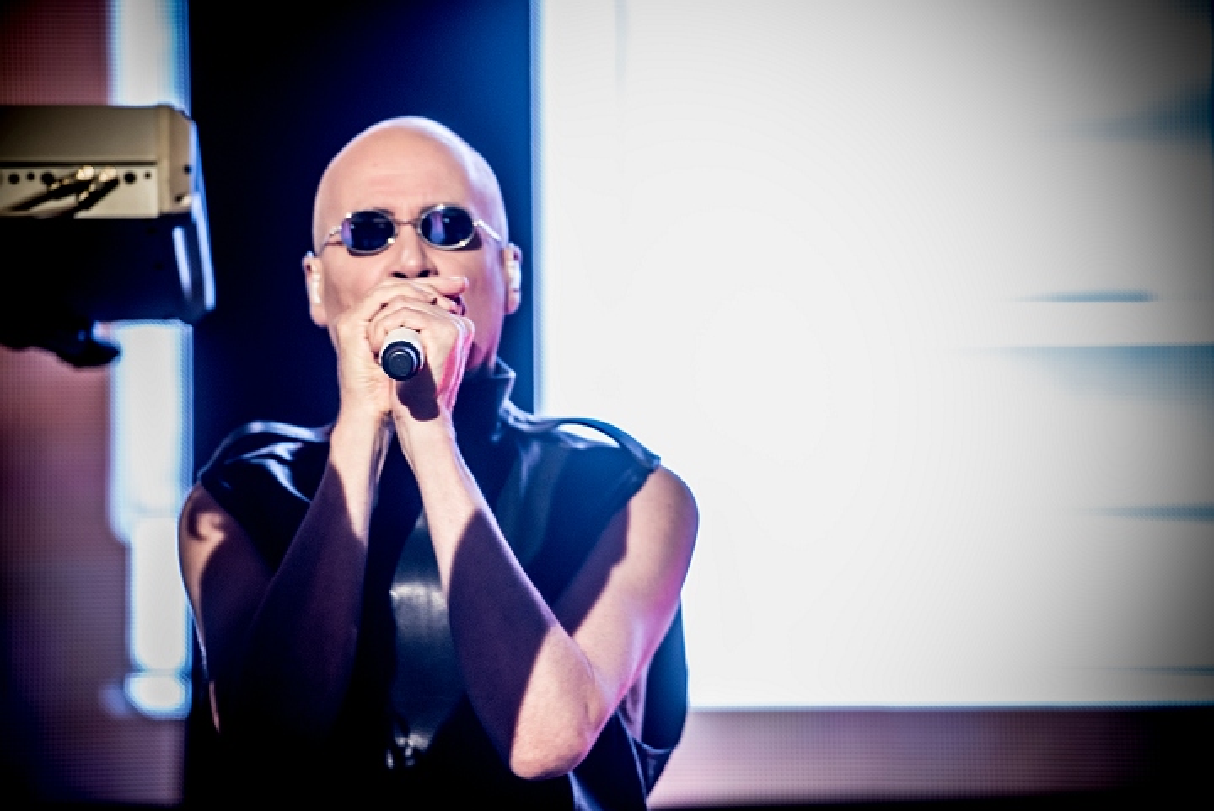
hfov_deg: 10.3
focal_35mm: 200
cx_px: 607
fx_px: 6748
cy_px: 406
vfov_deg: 6.9
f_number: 2.8
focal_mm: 200
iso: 1250
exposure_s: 1/100
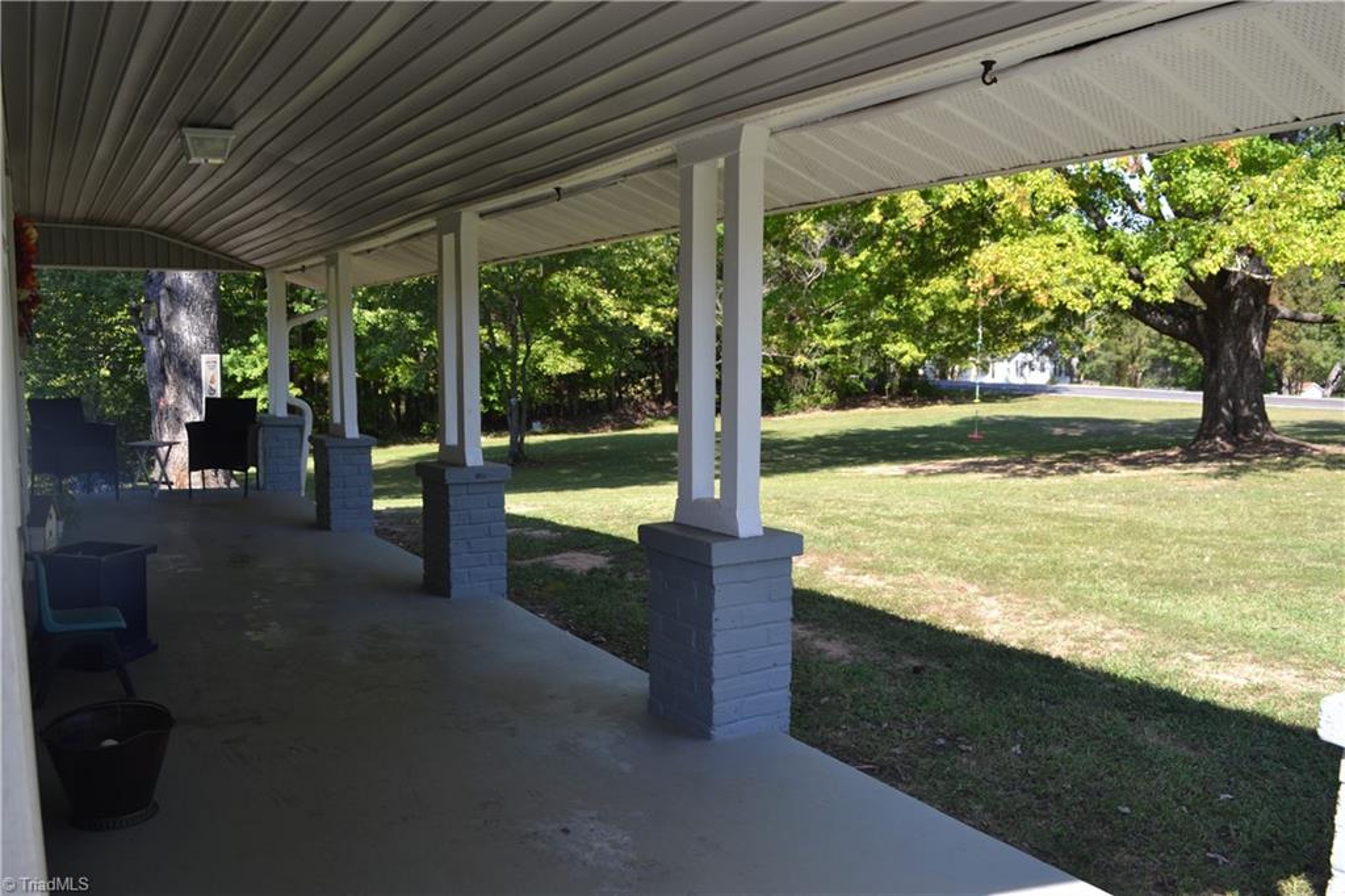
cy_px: 448
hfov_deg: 67.4
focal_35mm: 27
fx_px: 1008
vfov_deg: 47.9
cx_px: 672
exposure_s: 1/125
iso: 110
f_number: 5.6
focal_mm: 18
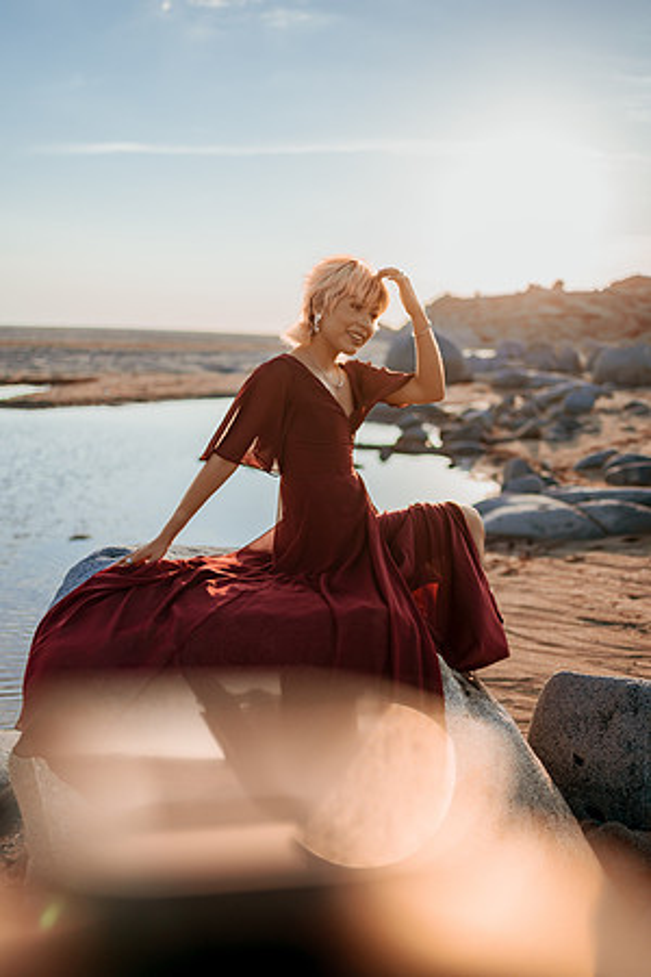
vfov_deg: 54.4
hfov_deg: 37.9
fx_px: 949
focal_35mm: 35
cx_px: 326
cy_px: 488
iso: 100
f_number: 1.4
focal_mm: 35
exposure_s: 1/8000
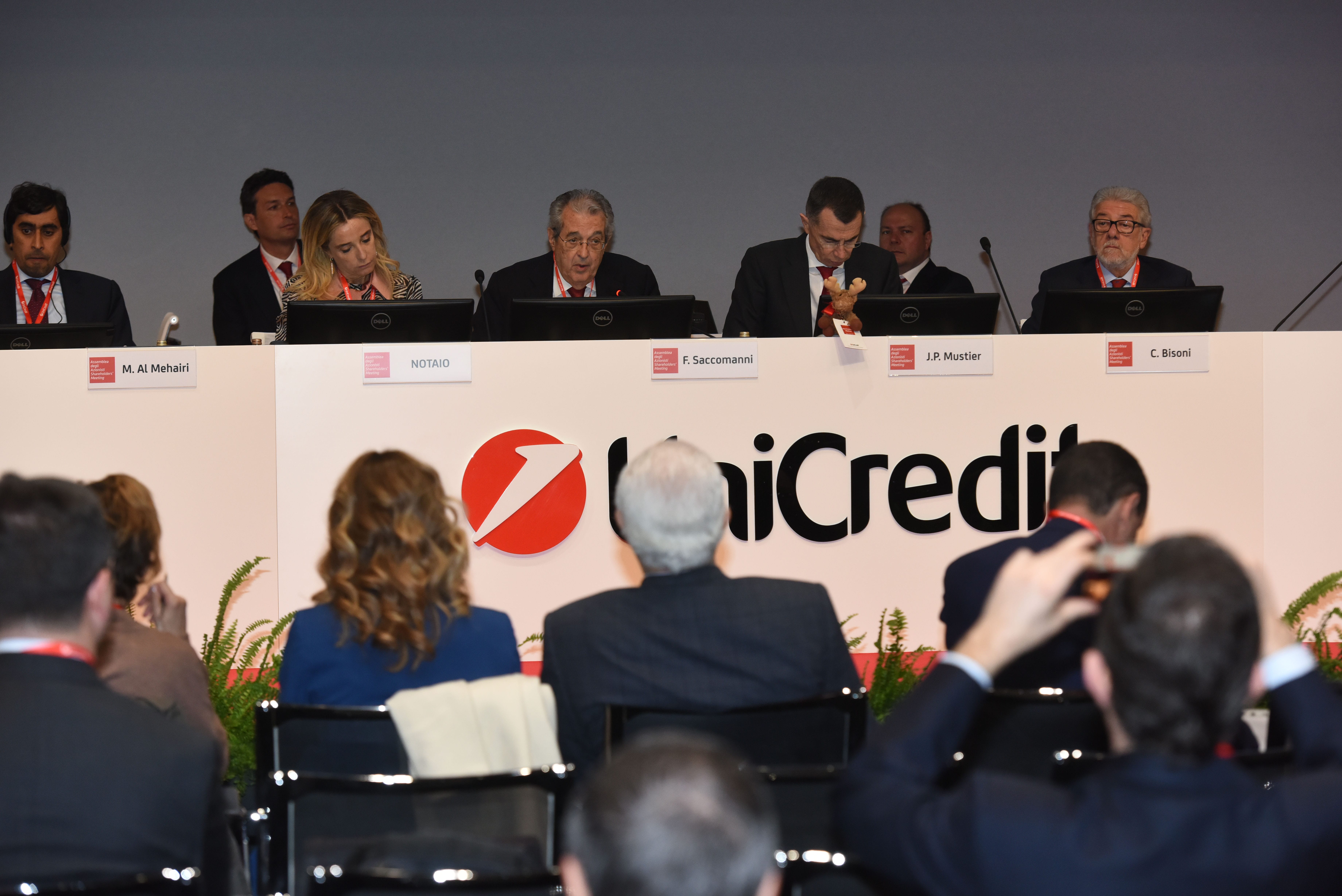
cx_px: 671
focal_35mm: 120
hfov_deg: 17.1
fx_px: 4474
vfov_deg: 11.4
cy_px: 448
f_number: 4.5
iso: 1600
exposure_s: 1/160
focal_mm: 120
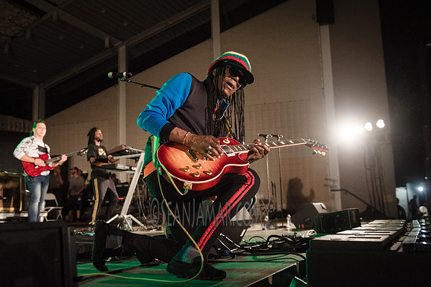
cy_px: 144
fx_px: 575
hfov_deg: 41.1
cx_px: 216
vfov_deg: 28.1
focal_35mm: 48
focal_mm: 48
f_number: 4
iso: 2500
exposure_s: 1/250
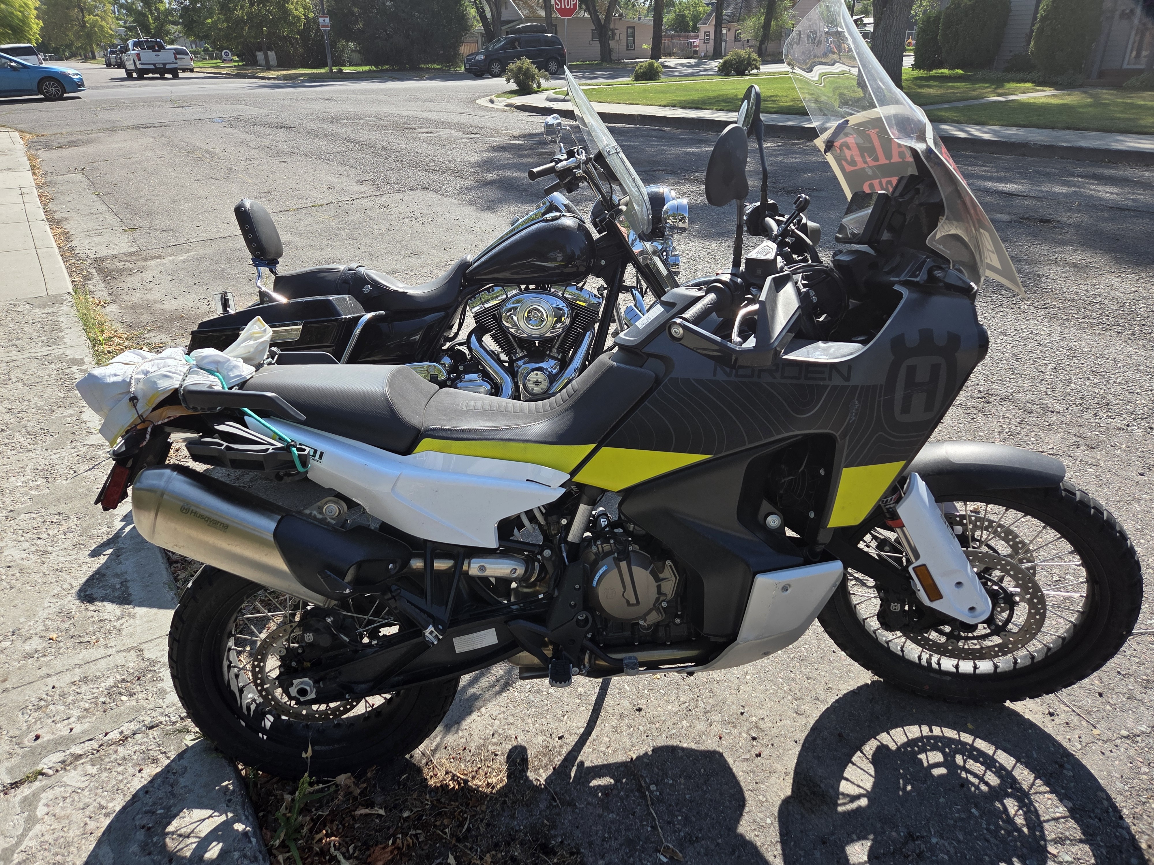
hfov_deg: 73.9
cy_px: 432
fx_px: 767
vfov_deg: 58.9
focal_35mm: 23
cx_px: 577
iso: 80
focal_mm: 5.4
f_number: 1.8
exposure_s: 1/2308
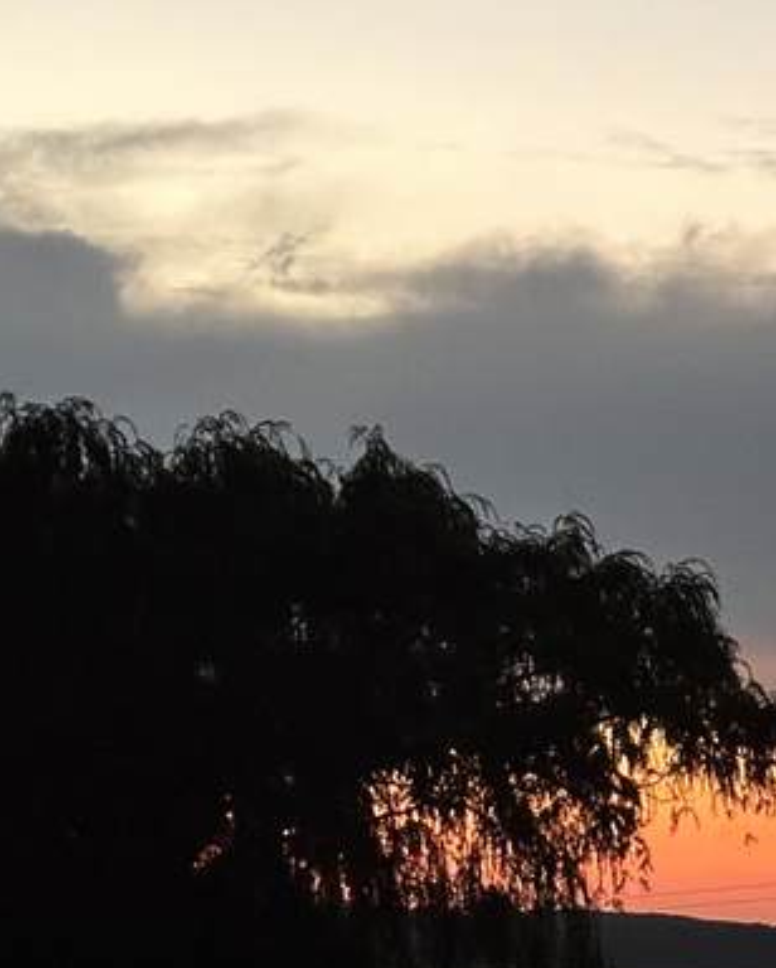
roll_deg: -1.3
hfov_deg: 9.4
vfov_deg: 12.3
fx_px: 4471
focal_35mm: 156
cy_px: 716
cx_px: 1444
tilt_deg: +3.2
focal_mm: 6.86
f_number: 1.78
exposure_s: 1/60
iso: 200
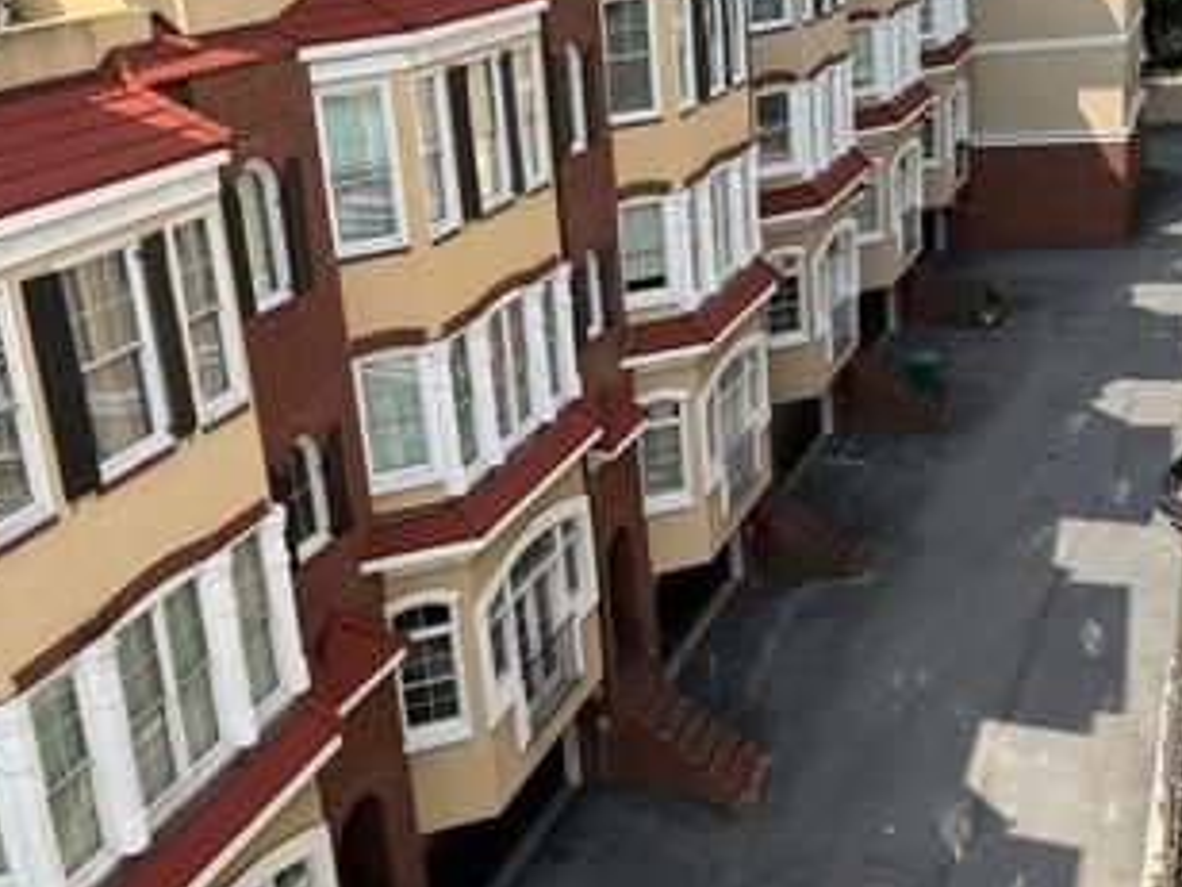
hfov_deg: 47.0
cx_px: 380
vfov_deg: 36.4
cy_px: 294
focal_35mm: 39
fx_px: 1332
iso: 80
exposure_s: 1/2525
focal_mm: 6.76
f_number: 1.78
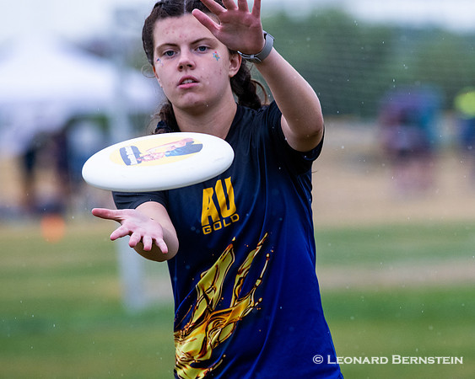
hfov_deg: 3.8
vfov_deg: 3.1
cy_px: 190
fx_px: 7122
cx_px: 285
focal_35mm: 507
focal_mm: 300
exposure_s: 1/2000
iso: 1600
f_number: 5.6
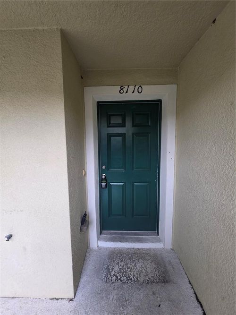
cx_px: 118
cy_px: 158
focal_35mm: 13
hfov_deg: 89.9
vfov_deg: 106.2
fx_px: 118
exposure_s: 1/60
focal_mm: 2.2
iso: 200
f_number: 1.9
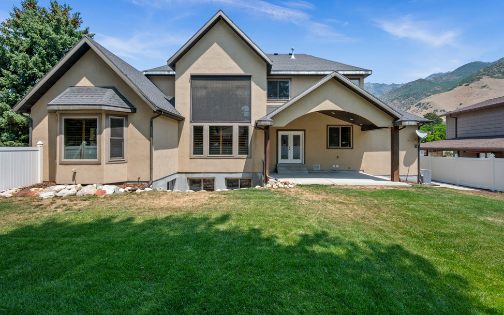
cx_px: 255
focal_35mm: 15
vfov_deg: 74.6
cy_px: 142
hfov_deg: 101.4
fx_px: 206
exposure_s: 1/1250
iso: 500
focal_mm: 14
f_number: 7.1
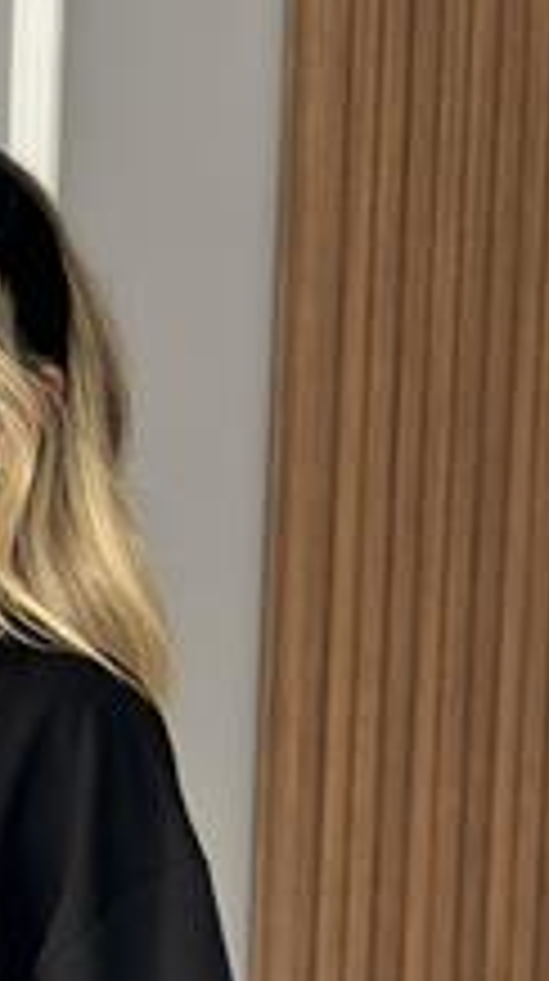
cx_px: -234
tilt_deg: -9.9
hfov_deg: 9.4
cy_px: 1130
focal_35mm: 125
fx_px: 3248
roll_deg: -0.2
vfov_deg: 16.6
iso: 125
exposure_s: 1/88
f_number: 1.78
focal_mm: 6.86
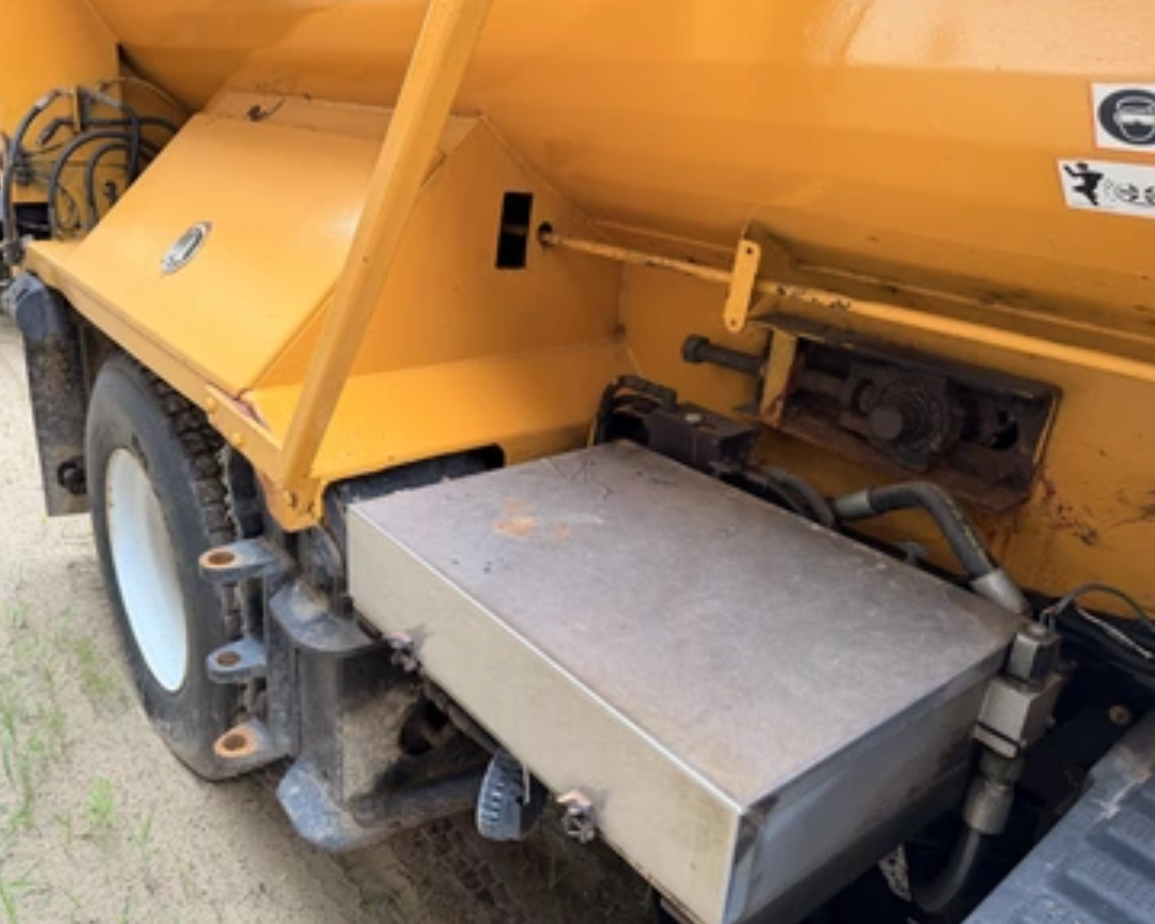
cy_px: 446
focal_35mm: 26
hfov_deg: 65.9
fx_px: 889
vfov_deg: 54.9
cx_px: 517
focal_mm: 6.76
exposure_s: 1/121
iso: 64
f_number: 1.78
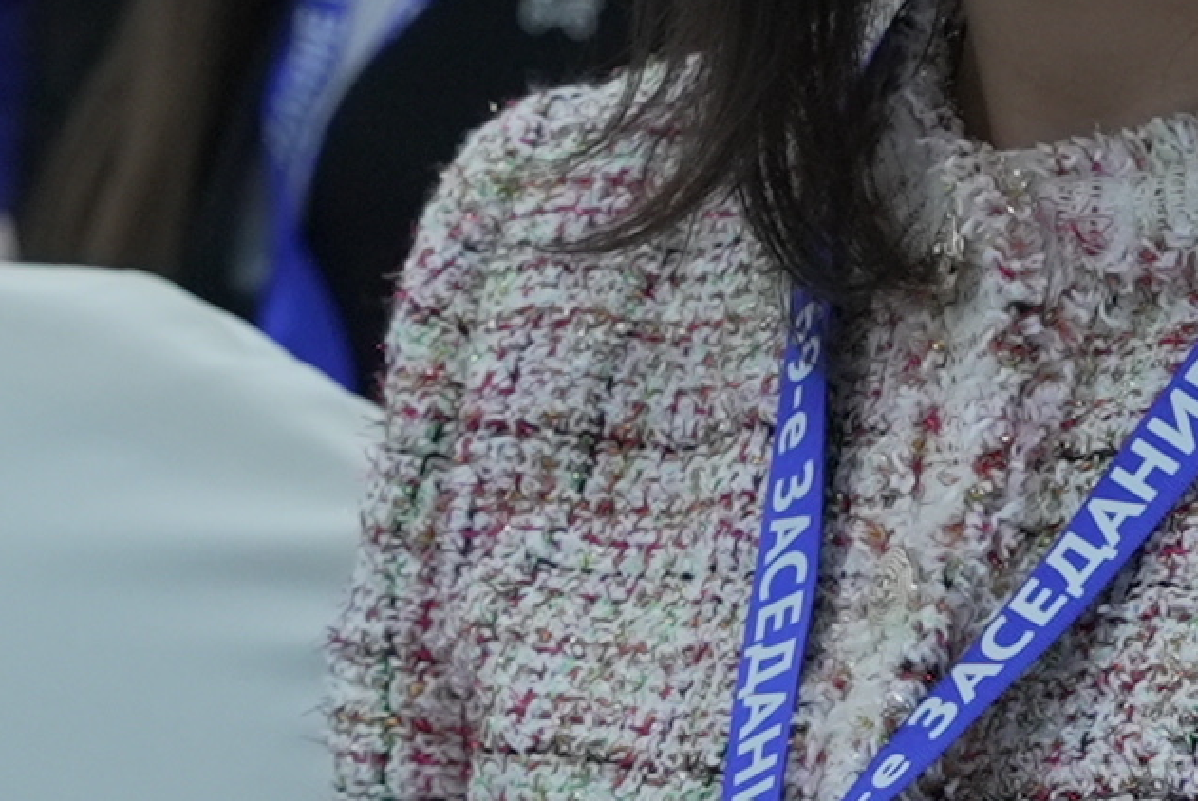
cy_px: 611
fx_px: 11070
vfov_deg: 4.1
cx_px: 1897
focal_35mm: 332
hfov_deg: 6.1
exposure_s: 1/320
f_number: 4.5
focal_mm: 49.5
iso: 640
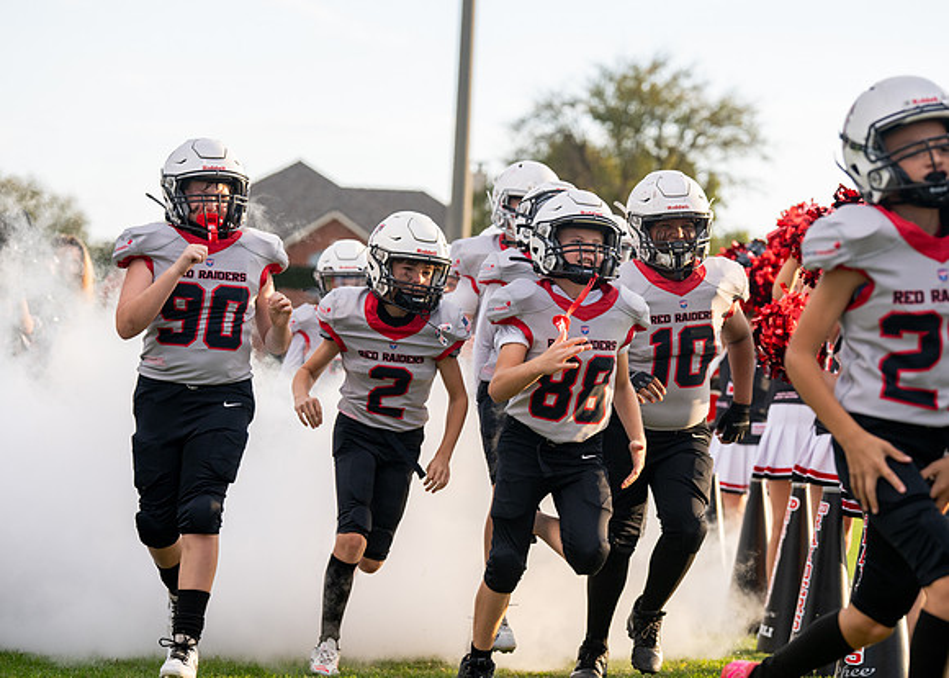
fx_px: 2906
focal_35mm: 108
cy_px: 334
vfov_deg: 13.3
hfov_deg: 18.5
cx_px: 498
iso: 400
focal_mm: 101
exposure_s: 1/1000
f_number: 4
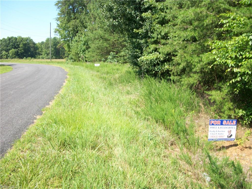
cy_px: 94
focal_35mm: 32
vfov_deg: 44.2
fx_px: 233
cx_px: 126
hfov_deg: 56.8
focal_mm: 5.7
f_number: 8.8
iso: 80
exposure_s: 1/60
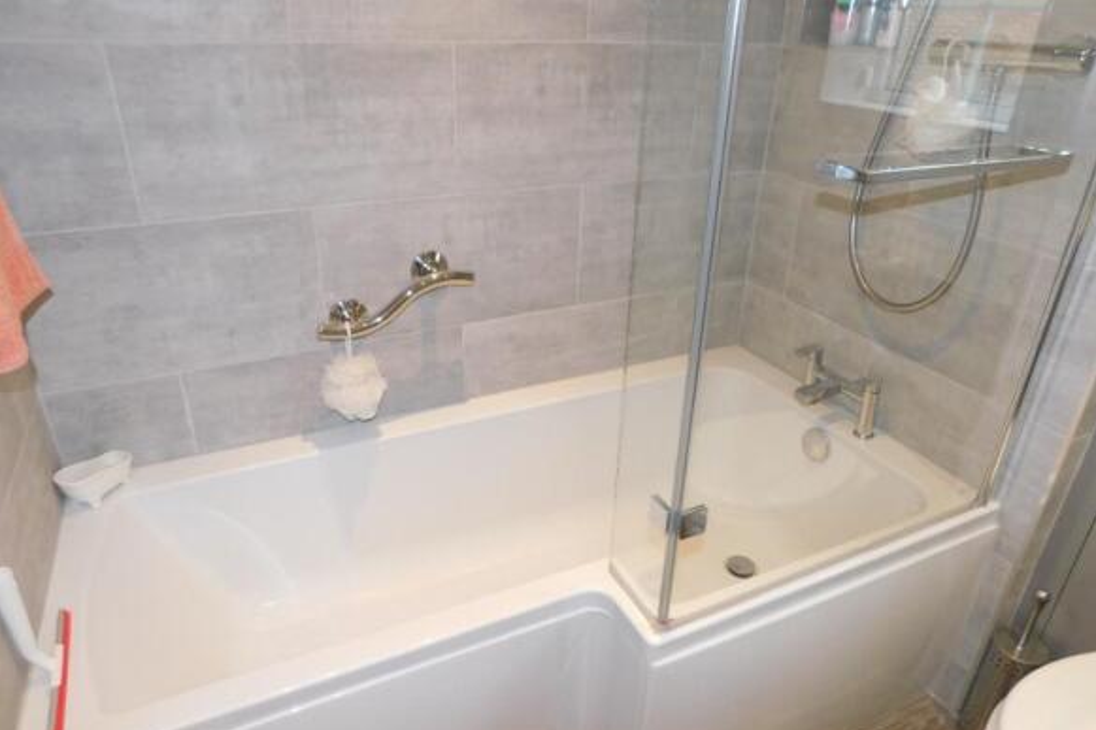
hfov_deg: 73.8
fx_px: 730
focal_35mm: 24
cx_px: 548
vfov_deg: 53.1
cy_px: 367
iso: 200
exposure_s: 1/30
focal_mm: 4
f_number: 3
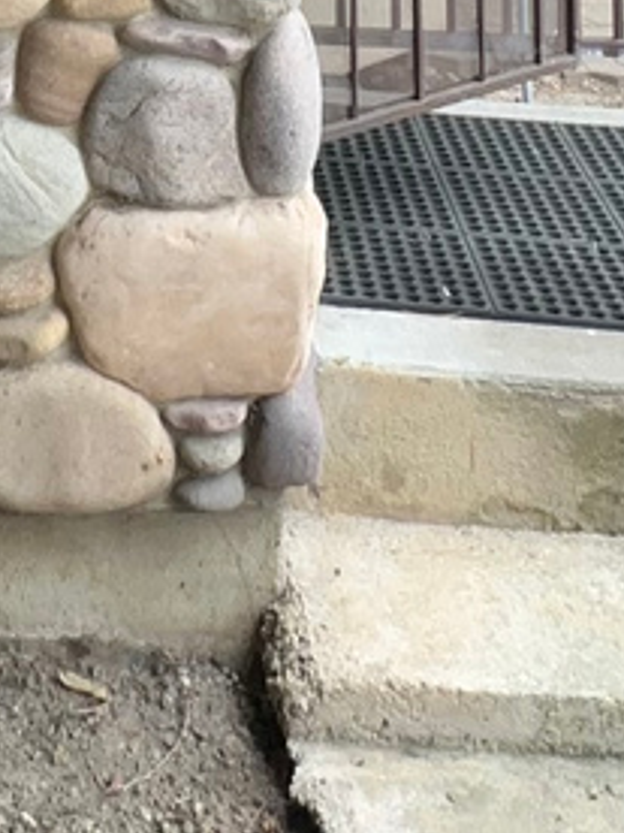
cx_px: -12
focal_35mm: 78
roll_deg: -1.6
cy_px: -921
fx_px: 1875
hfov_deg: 18.4
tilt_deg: +11.2
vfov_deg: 16.9
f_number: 2.2
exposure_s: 1/99
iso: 40
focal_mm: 2.22
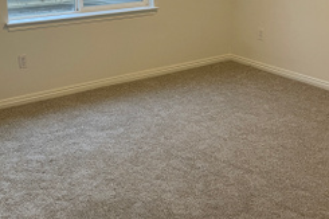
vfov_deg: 25.4
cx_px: 154
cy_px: 75
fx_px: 484
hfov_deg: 37.5
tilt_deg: -17.5
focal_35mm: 53
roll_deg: -0.2
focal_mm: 5.1
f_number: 1.6
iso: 100
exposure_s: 1/60
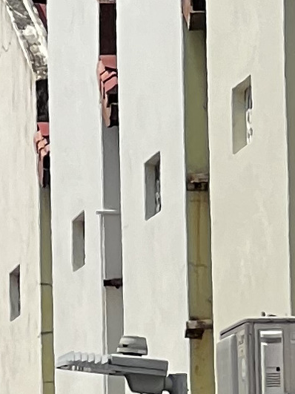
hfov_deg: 2.6
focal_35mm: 580
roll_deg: +0.6
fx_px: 6593
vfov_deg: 3.4
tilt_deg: +1.6
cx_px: 31
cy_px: 728
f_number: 2.8
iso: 32
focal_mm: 9
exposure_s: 1/490
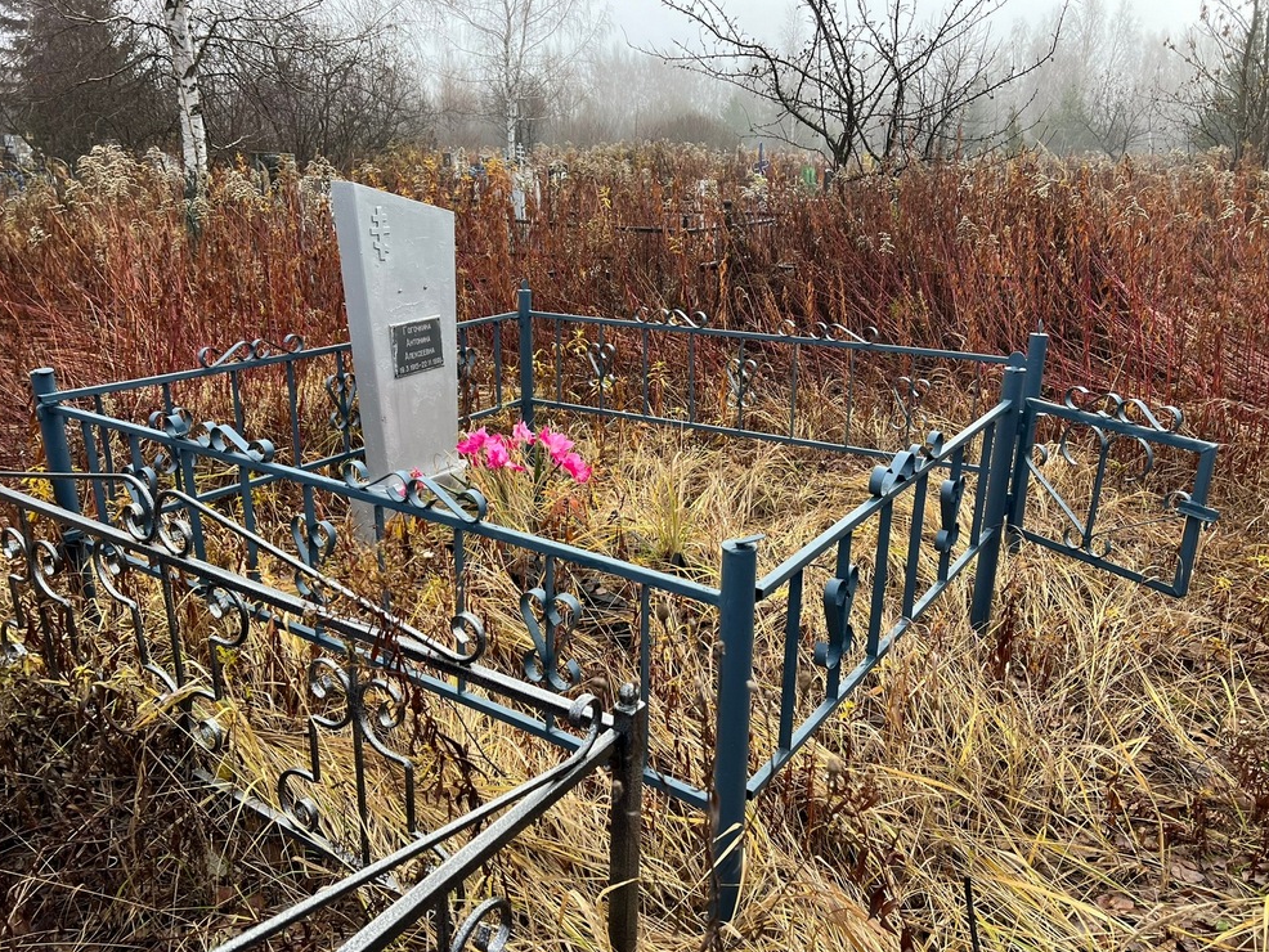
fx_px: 990
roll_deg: -0.6
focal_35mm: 27
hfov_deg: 65.3
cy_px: 484
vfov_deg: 51.4
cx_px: 620
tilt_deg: -21.0
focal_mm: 5.7
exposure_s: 1/421
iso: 50
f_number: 1.5
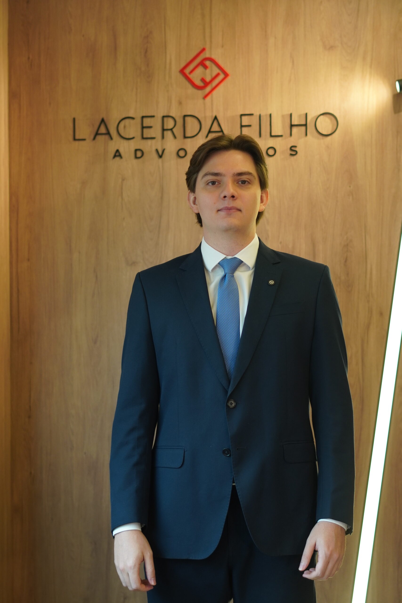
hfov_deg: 18.2
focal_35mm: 75
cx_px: 201
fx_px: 1256
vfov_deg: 27.0
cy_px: 302
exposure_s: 1/40
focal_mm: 50
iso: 500
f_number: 2
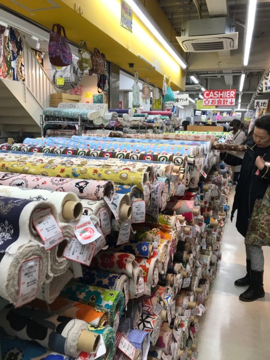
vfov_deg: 63.4
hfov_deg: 49.7
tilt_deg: -8.5
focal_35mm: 28
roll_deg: -1.2
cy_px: 180
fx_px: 291
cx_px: 135
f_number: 1.8
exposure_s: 1/100
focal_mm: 3.99
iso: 40
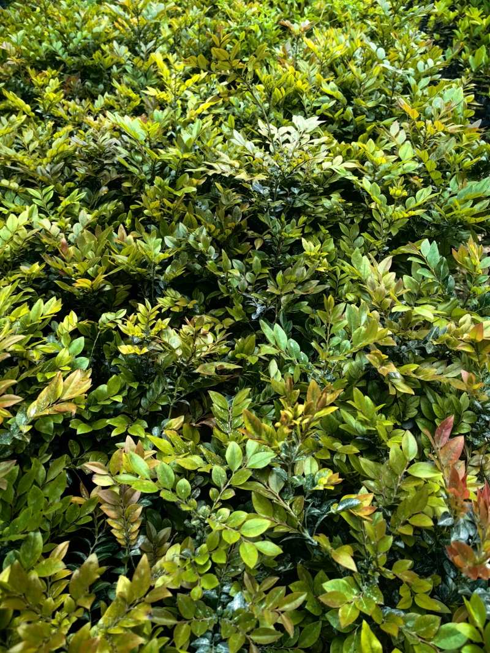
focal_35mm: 27
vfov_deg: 65.3
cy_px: 326
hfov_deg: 51.3
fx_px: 510
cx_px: 245
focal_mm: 5.75
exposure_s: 1/100
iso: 50
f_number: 2
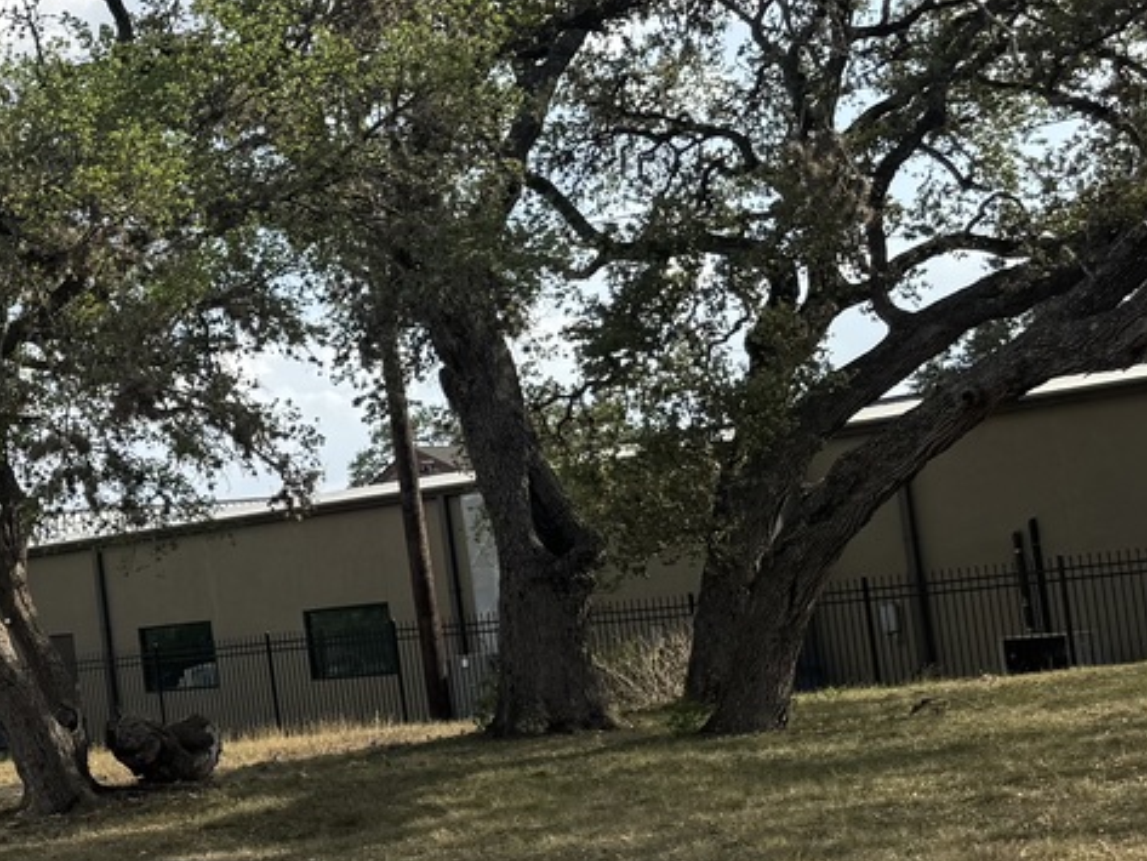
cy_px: 534
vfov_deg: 20.1
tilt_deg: +3.9
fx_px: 2419
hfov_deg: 23.8
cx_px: -301
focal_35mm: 73
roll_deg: +6.2
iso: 80
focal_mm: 6.76
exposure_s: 1/2331
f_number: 1.78
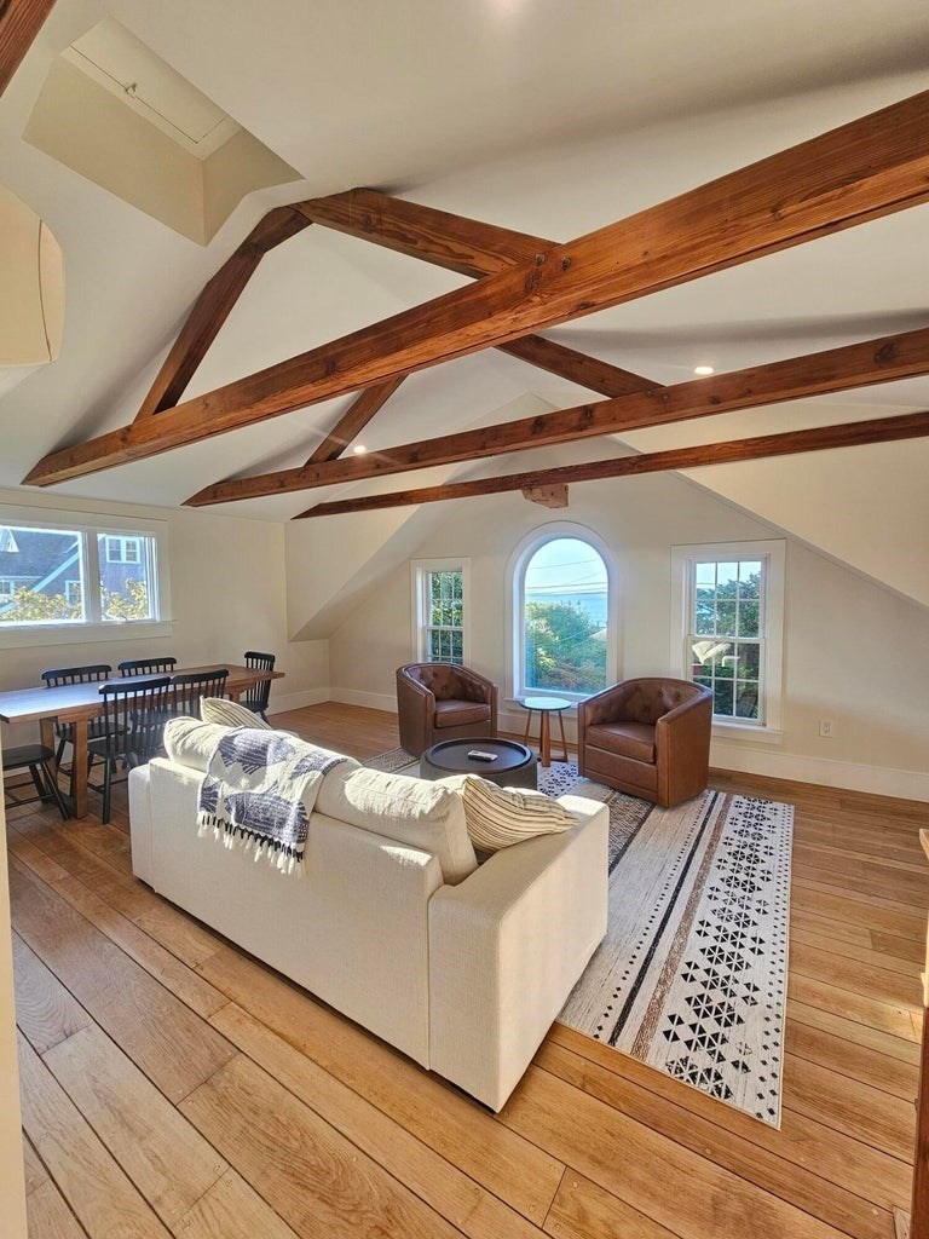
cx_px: 464
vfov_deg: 106.2
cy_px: 620
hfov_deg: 89.9
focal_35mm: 13
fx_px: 465
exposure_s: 1/60
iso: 50
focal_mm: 2.2
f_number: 2.2
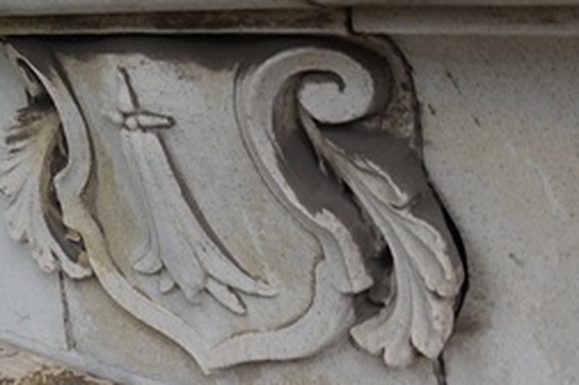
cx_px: -108
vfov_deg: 20.8
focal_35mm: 65
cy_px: 140
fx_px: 1044
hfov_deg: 27.4
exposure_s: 1/200
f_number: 4
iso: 125
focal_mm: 8.8
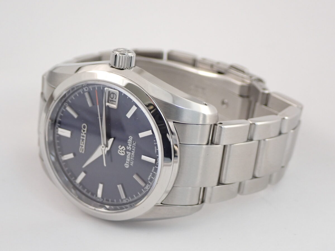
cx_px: 168
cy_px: 126
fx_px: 648
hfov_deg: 29.0
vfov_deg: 21.9
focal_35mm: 67
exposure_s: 1/60
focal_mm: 11.88
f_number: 3.8
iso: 500
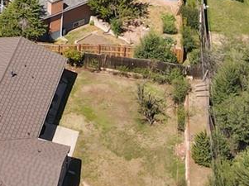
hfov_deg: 16.2
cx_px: -74
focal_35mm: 115
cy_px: -210
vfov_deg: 11.4
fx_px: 826
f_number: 2.8
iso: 100
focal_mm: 4.5
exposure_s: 1/350
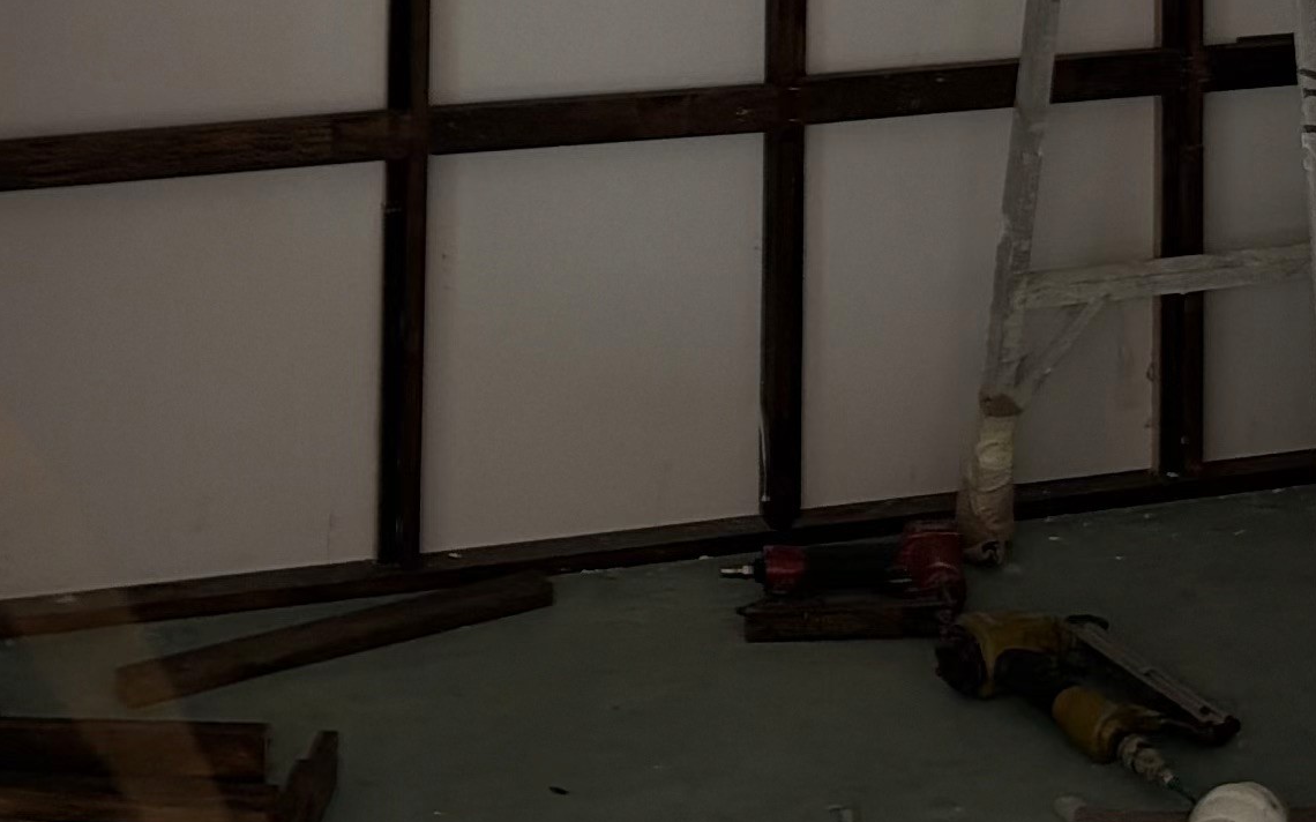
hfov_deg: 23.0
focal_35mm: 90
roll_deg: -1.4
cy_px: -1278
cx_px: 690
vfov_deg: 11.4
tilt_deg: +5.8
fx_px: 3227
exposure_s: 1/15
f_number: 2.54
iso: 50
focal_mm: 6.93
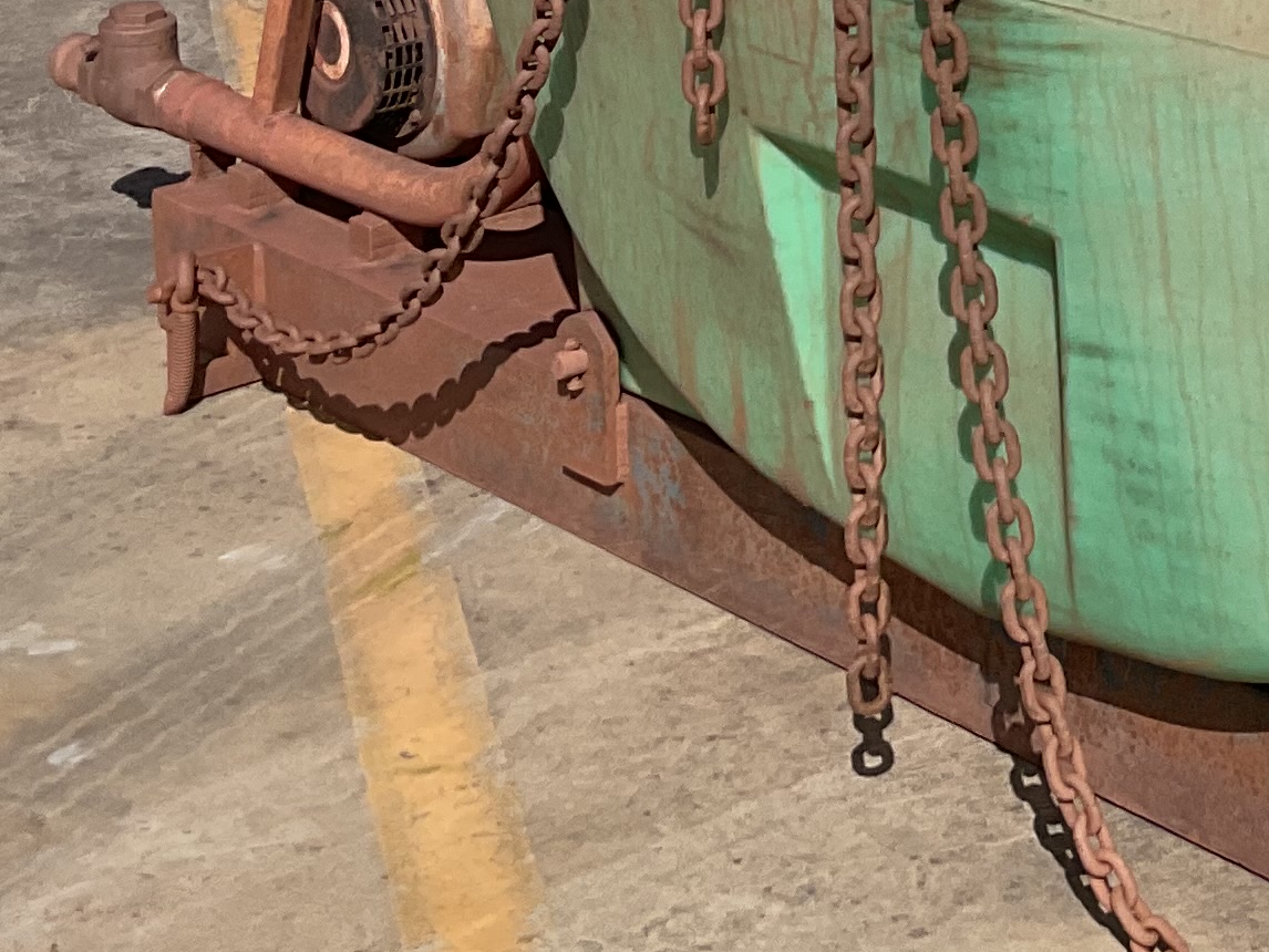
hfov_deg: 18.1
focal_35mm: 102
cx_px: 1596
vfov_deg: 13.9
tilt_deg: -12.5
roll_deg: -1.0
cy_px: -291
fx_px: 3740
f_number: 1.8
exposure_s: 1/4785
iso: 16
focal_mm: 3
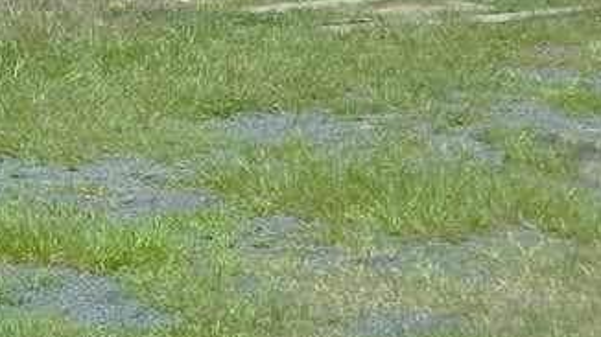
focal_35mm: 201
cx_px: -306
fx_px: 3202
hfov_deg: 10.4
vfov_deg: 5.8
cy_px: -460
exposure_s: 1/160
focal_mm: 8.4
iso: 80
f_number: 10.2
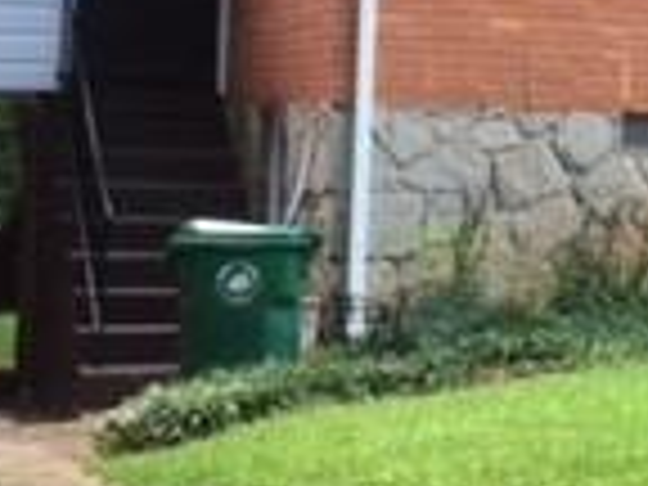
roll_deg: -2.9
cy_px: 9
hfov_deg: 14.9
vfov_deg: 11.4
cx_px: 720
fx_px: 2415
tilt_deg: +3.0
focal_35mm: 129
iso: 32
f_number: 2.2
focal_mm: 4.15
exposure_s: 1/120
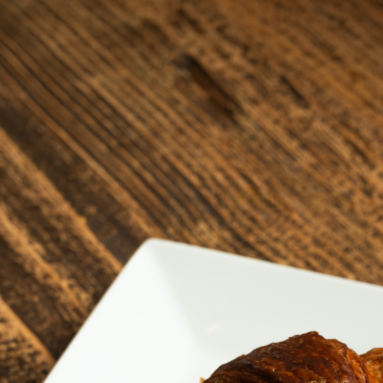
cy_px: 504
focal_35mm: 181
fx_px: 2266
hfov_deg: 9.6
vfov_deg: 9.5
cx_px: 313
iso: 250
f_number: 9
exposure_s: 1/100
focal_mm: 70
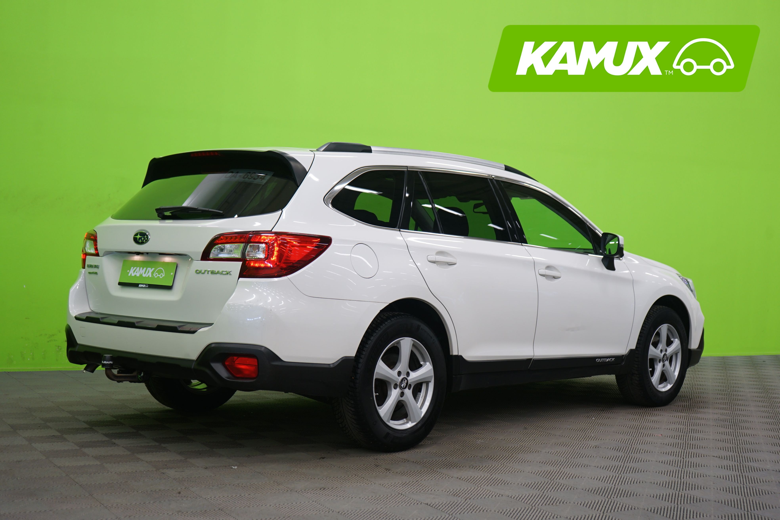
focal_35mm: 49
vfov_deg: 27.5
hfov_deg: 40.3
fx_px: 1062
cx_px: 390
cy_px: 260
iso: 400
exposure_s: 1/10
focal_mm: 49
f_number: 4.5
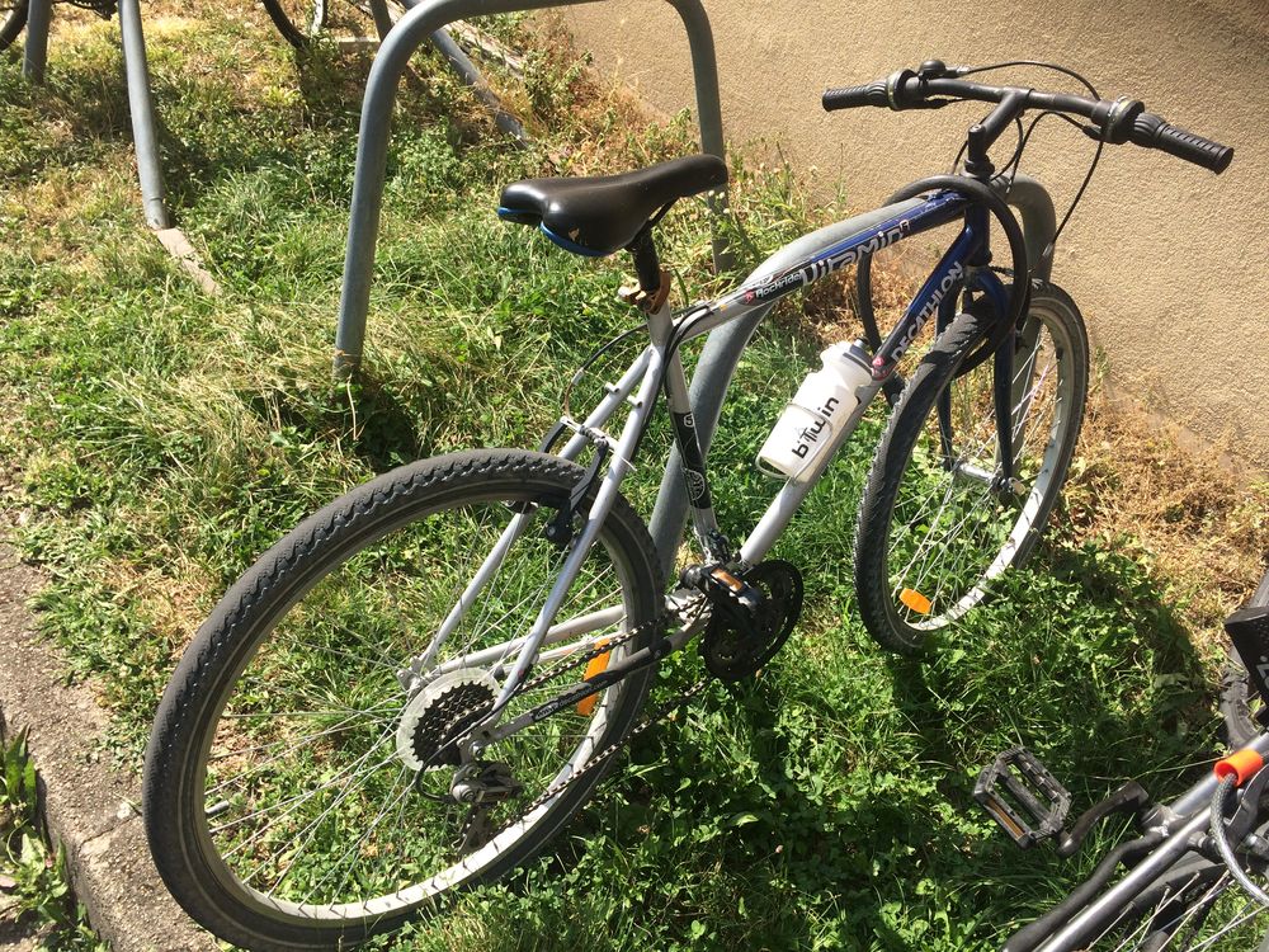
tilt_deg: -40.3
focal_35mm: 29
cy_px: 476
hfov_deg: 61.7
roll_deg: -14.7
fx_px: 1063
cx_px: 634
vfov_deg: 48.2
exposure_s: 1/954
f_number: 2.2
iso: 32
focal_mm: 4.15
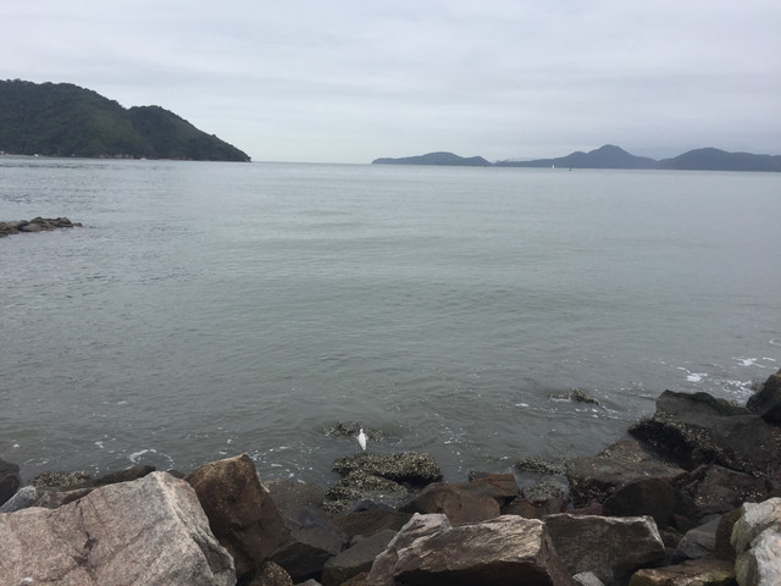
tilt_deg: -11.4
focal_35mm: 29
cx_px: 390
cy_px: 293
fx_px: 654
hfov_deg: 61.7
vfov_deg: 48.2
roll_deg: -1.5
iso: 32
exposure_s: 1/1199
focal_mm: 4.15
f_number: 2.2
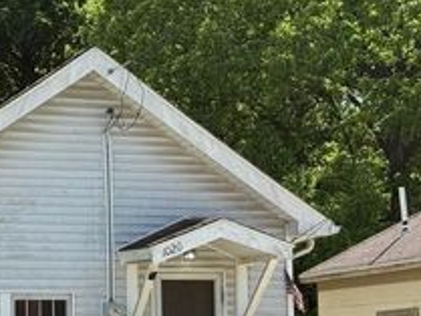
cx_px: 22
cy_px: 279
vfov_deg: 12.8
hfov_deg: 16.8
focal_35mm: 115
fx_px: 1399
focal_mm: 6.76
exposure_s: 1/2865
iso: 80
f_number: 1.78
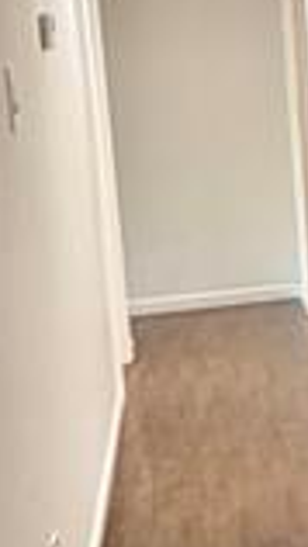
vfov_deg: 28.5
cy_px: 197
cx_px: 623
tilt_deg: -7.0
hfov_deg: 13.8
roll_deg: +2.1
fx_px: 1073
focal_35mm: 74
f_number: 2.2
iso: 400
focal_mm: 2.22
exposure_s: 1/60
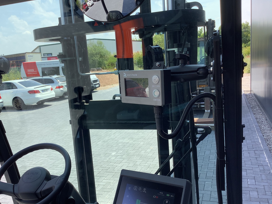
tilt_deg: -9.5
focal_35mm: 35
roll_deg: +3.9
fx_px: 275
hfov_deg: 52.5
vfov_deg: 40.7
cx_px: 123
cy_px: 111
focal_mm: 3.3
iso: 25
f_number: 2.4
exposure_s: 1/399
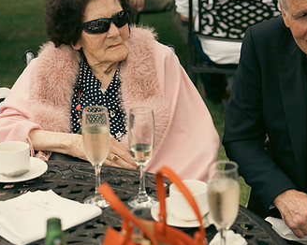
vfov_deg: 14.9
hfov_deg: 18.5
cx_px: 227
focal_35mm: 103
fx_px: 935
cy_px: 91
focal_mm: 62
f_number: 3.5
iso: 160
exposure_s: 1/320
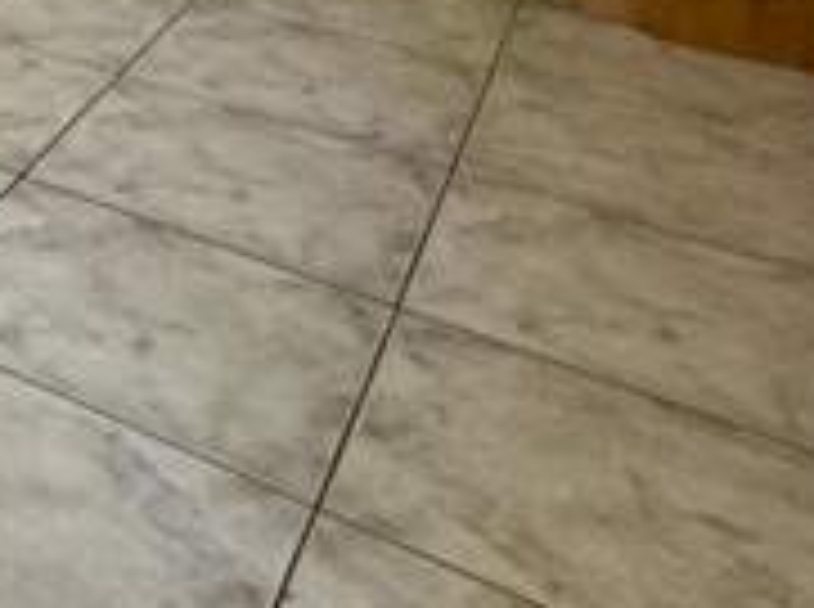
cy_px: -590
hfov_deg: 21.3
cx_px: -634
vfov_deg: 17.4
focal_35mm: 62
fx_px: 1455
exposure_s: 1/60
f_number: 2.2
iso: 400
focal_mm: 2.22
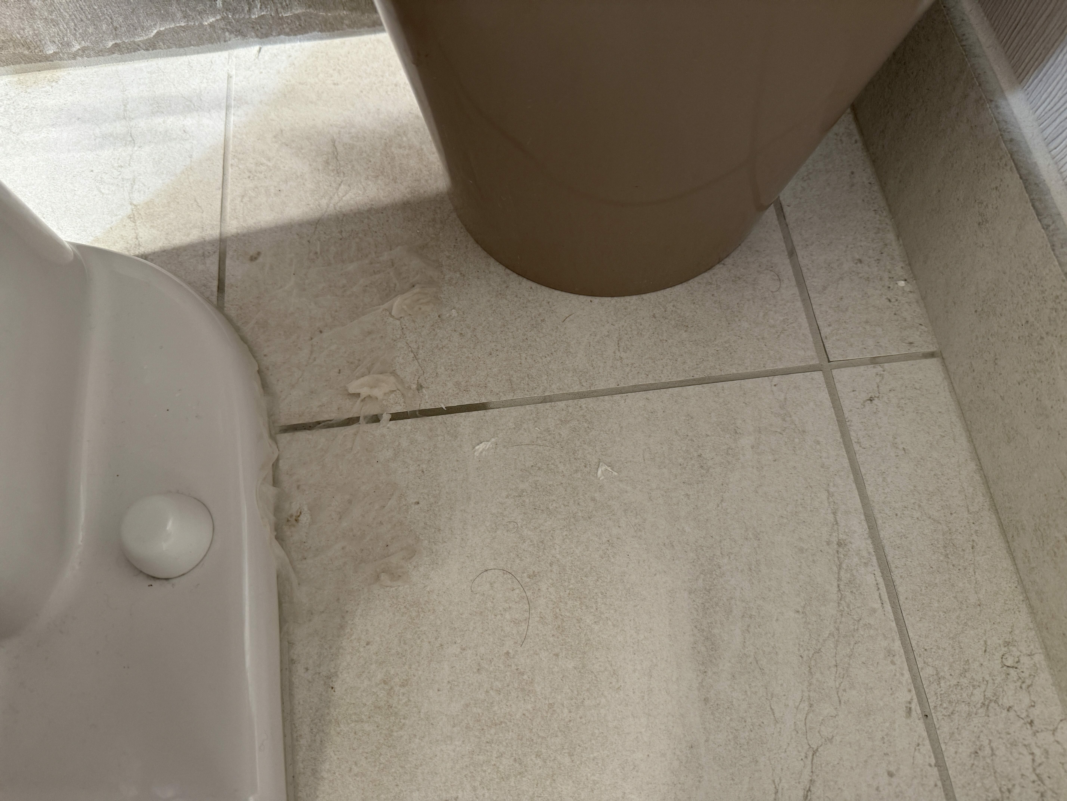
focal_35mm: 24
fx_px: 740
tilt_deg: -66.5
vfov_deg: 56.8
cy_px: 400
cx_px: 534
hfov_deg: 71.6
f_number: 1.78
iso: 160
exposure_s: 1/60
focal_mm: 6.76
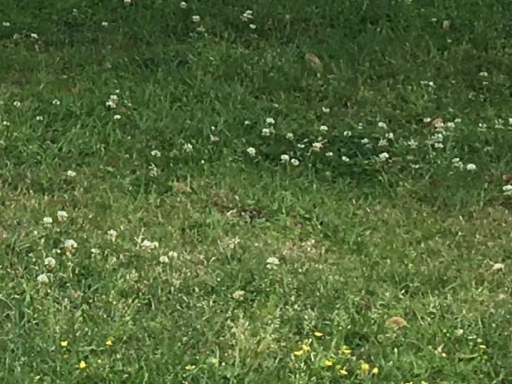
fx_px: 2795
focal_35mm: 189
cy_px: -88
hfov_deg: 10.1
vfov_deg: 7.8
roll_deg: +0.7
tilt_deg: -7.8
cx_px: -256
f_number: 2.2
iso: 25
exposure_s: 1/561
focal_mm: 4.15
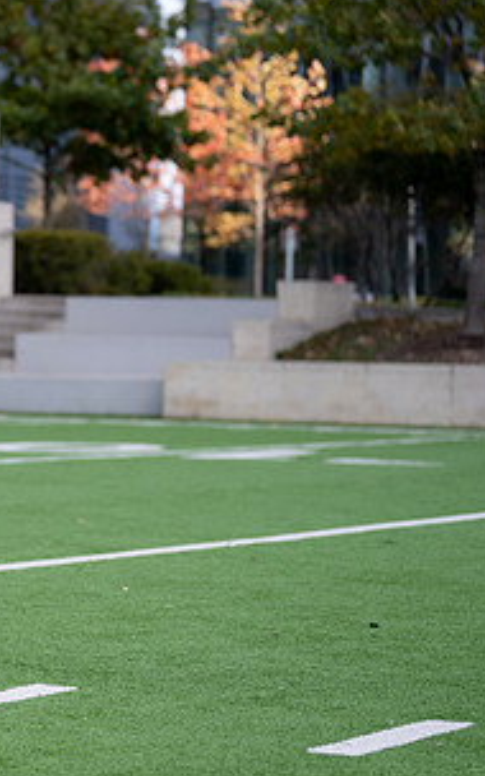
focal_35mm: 136
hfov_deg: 9.4
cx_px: -232
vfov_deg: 15.4
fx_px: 2876
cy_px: 336
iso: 100
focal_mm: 70
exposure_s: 1/500
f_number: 2.8
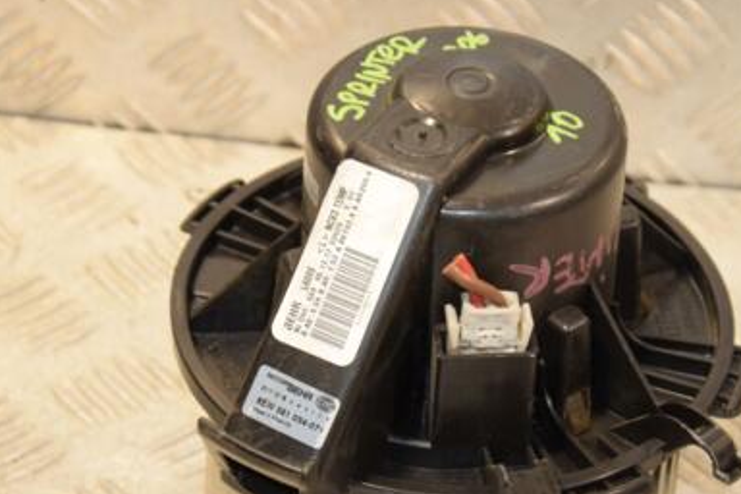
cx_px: 479
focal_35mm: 164
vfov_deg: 8.4
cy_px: 342
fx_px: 3375
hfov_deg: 12.5
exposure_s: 1/200
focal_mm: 70
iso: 800
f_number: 6.3
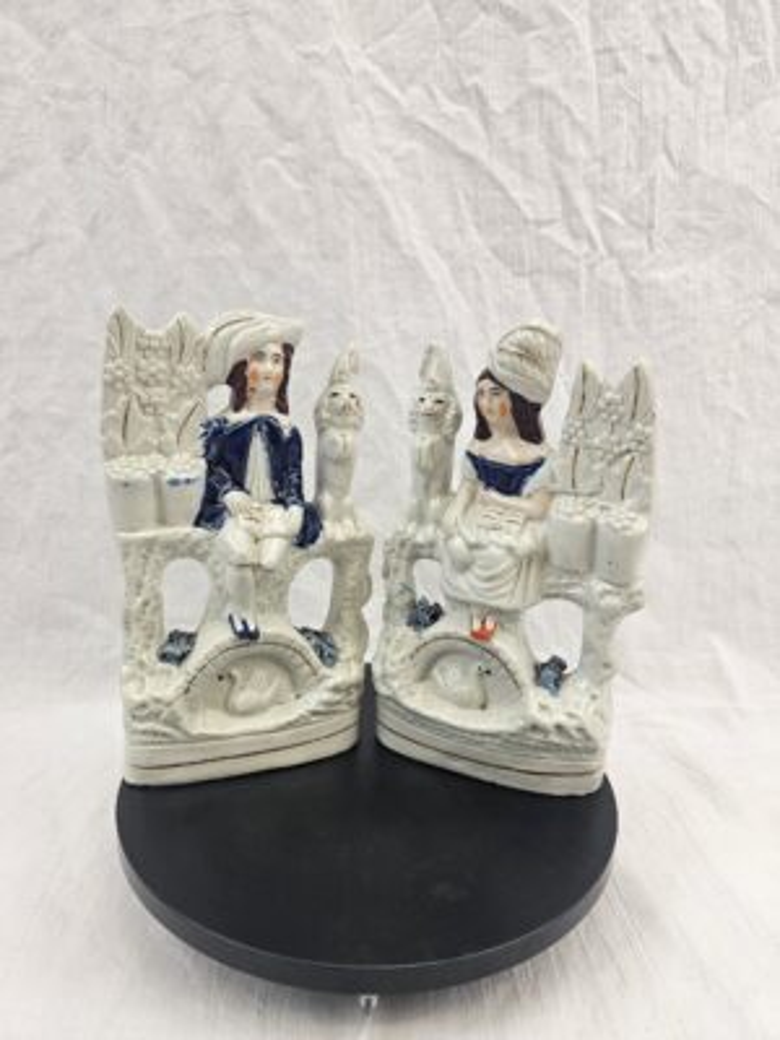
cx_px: 390
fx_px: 691
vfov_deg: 73.9
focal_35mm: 23
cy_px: 520
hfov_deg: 58.9
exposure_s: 1/100
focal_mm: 6.3
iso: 40
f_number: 1.7
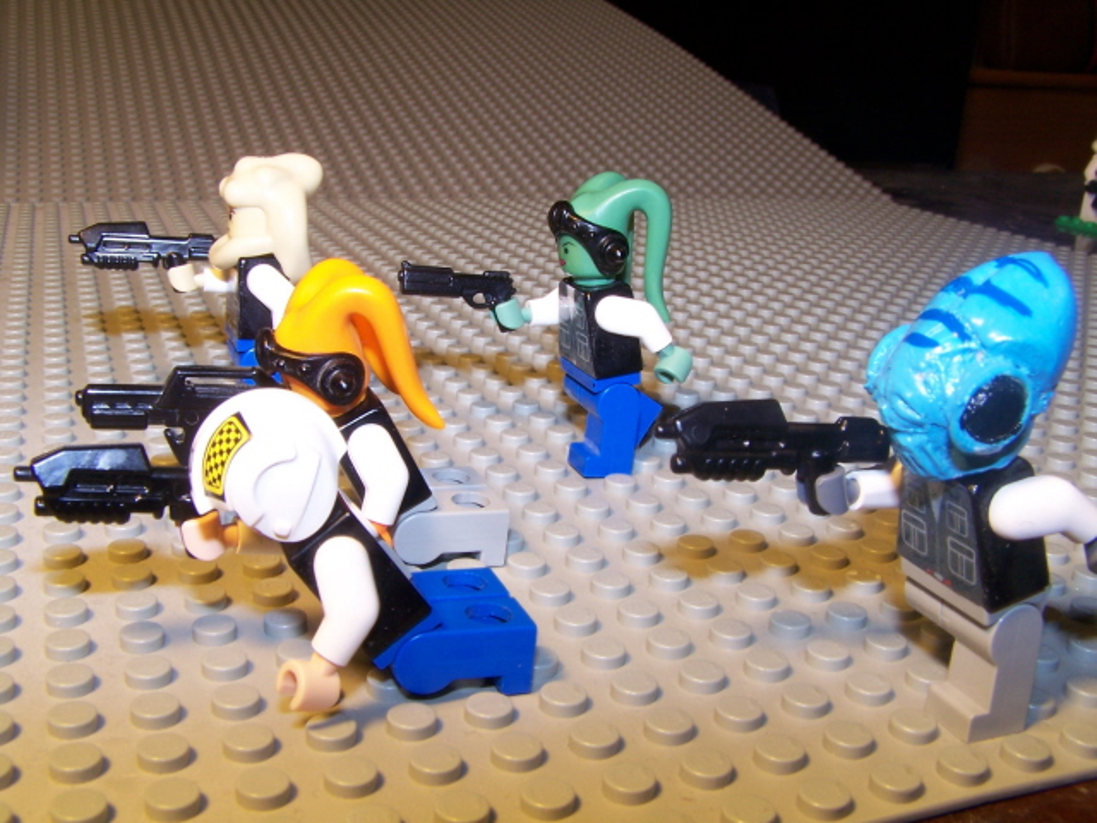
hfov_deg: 49.0
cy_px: 412
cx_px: 548
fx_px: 1204
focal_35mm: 38
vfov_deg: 37.7
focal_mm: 6.3
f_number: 8
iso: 100
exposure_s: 1/8
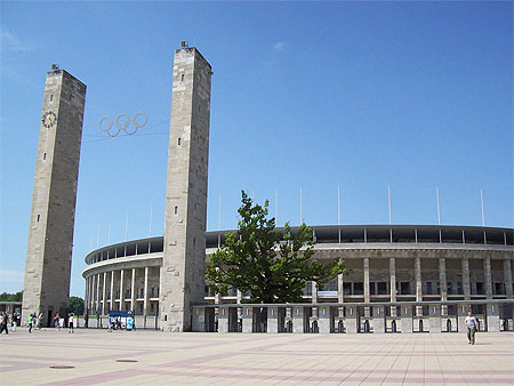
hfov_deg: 51.3
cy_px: 193
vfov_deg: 39.7
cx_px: 257
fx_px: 535
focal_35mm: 36
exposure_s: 1/545
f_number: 4.8
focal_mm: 6
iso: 80
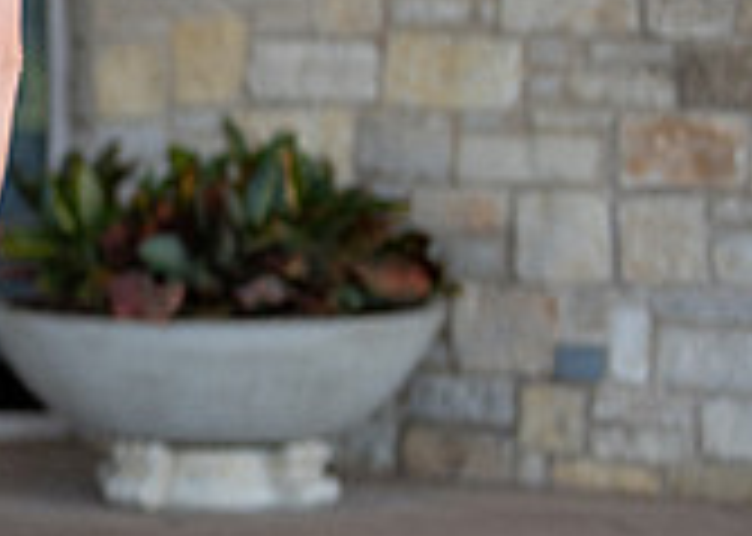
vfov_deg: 7.4
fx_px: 4161
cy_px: 298
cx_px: -491
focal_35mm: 195
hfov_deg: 9.9
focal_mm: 50
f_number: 1.2
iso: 160
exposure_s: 1/1250
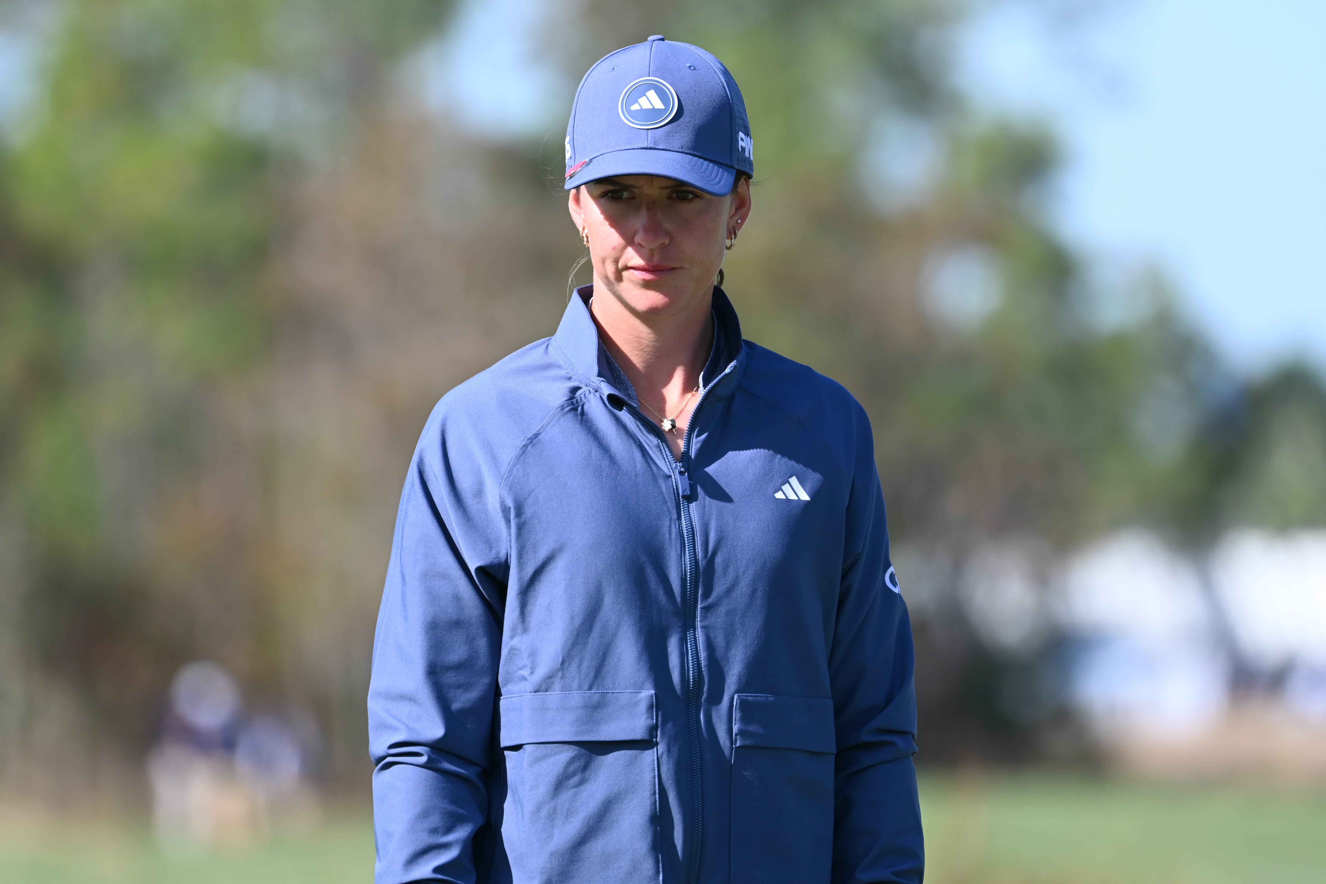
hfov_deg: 3.4
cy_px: 442
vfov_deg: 2.3
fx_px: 22098
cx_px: 663
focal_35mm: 600
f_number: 5.6
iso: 220
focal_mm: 400
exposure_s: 1/640
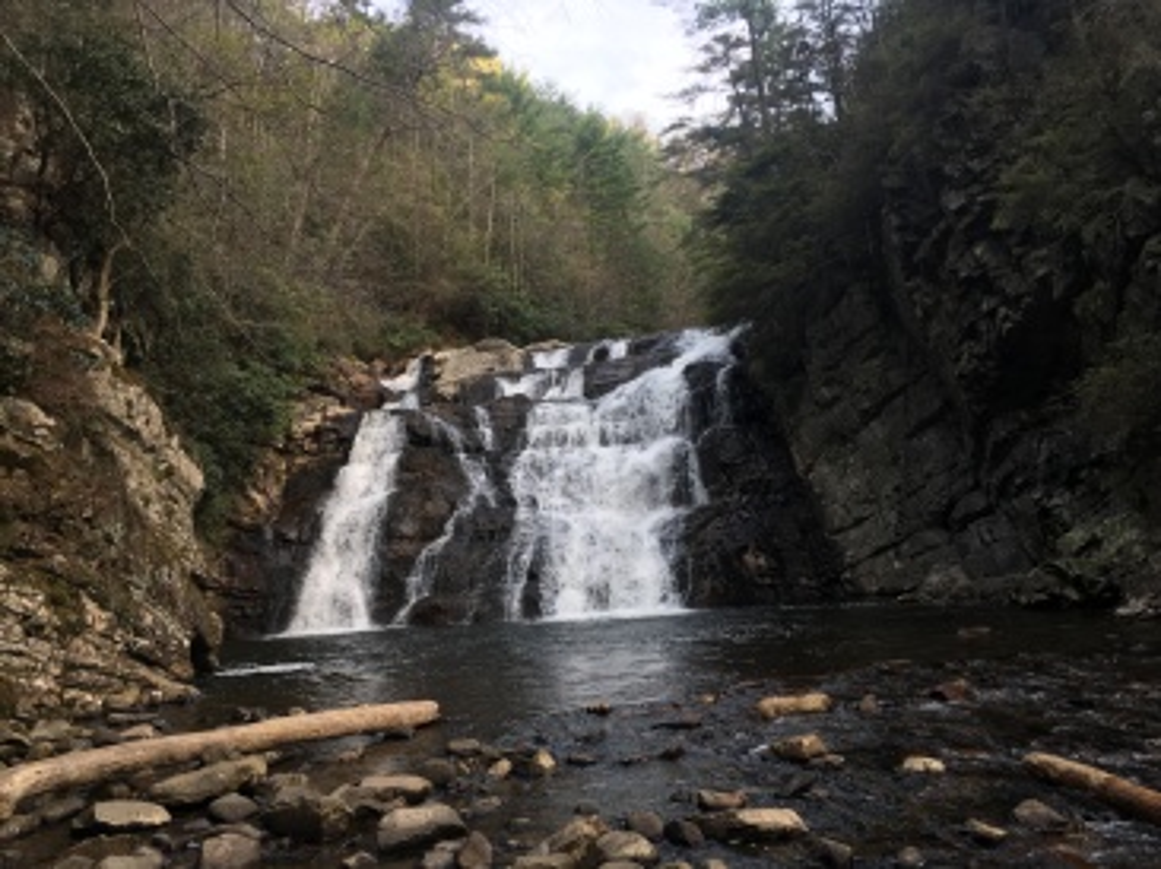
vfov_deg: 48.2
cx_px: 580
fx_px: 972
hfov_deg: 61.7
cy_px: 434
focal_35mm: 29
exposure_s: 1/120
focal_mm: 4.15
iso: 32
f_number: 2.2
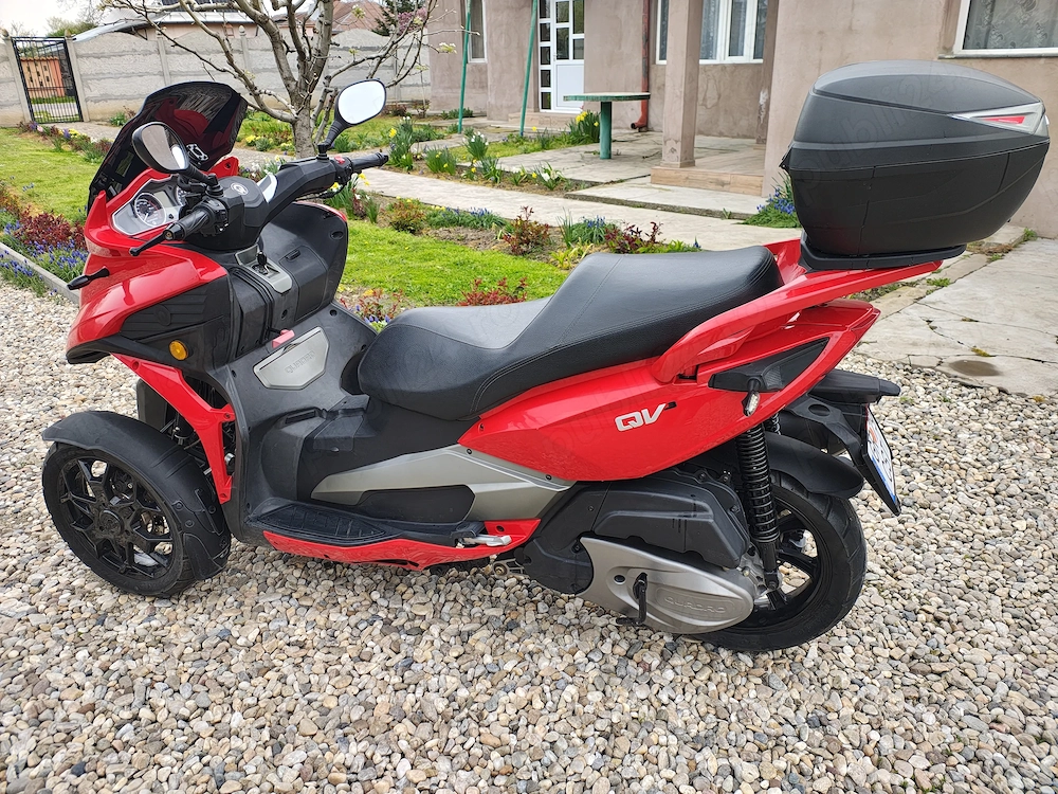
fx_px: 764
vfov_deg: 54.9
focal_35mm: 25
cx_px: 529
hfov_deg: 69.4
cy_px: 397
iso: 100
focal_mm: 5.89
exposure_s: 1/205
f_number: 1.4
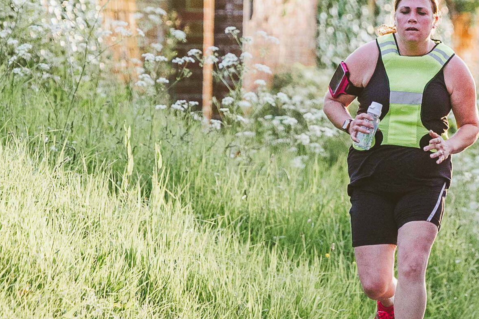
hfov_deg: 3.7
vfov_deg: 2.5
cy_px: 139
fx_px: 7384
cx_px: 345
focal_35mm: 555
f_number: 2.8
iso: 500
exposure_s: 1/1600
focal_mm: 170
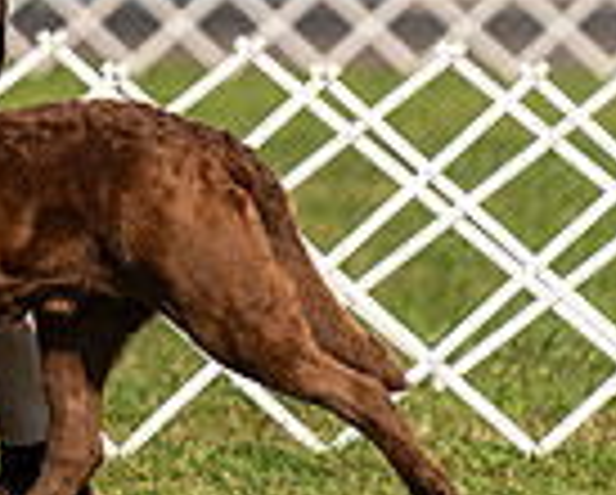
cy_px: -238
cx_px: -519
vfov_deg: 1.7
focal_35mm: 923
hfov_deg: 2.1
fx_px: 16851
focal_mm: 200
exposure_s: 1/2500
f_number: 3.2
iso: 100
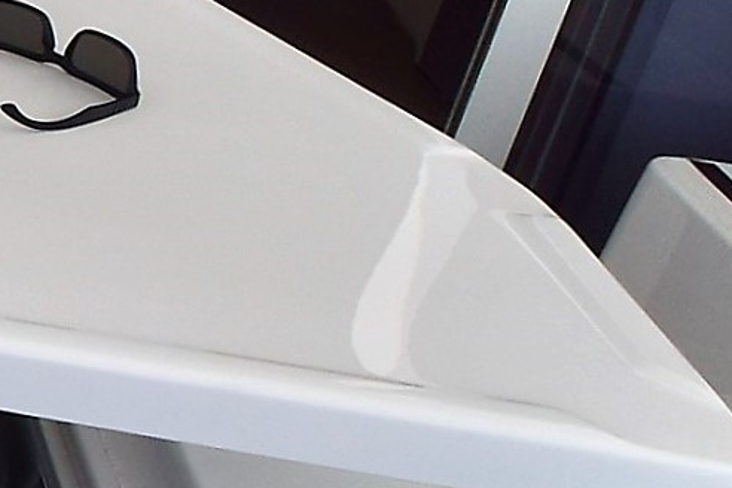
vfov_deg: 16.5
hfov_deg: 13.8
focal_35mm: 82
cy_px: 82
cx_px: -1162
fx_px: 1667
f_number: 11
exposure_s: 1/500
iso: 280
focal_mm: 10
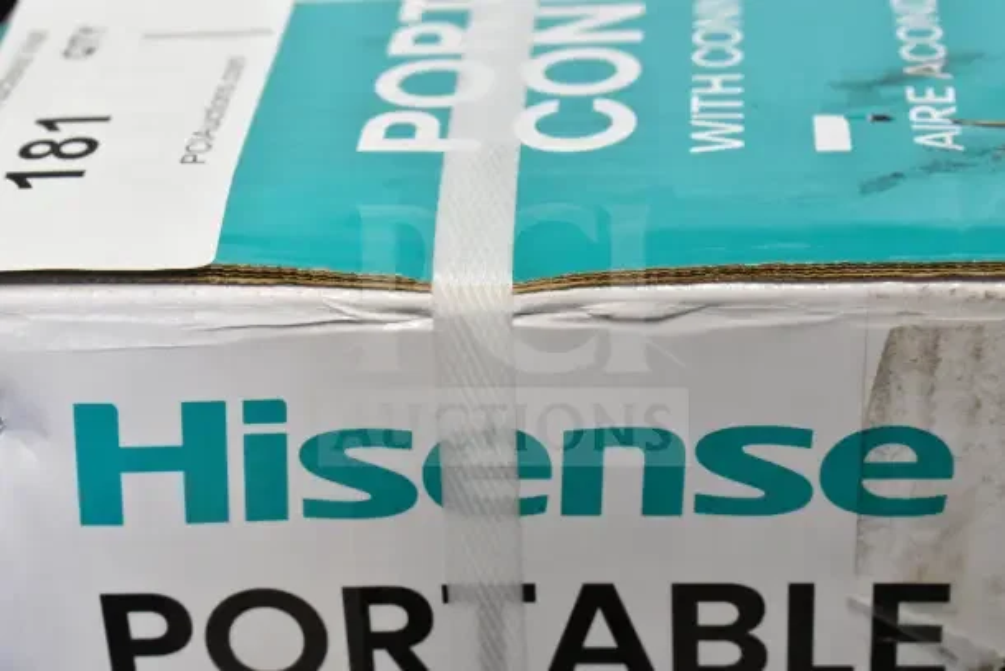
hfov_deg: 24.6
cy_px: 336
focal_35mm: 82
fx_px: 2304
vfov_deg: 16.6
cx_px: 502
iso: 6400
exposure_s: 1/125
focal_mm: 55
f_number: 5.6
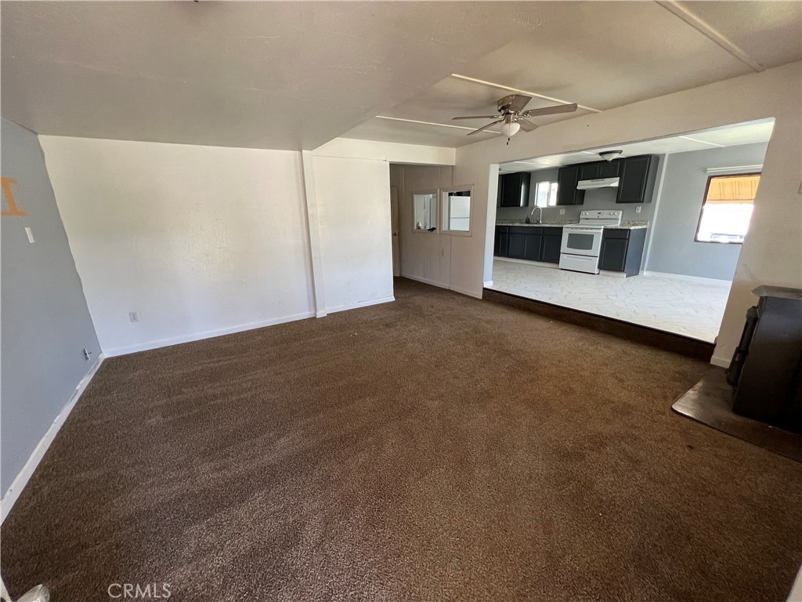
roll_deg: +1.0
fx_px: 301
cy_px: 301
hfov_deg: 106.2
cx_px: 401
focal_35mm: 13
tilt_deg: -15.1
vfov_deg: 89.9
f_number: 1.8
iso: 200
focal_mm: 1.57
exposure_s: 1/99
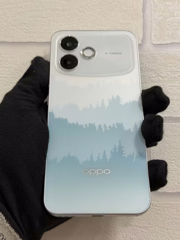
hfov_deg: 30.3
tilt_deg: +7.0
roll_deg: -1.6
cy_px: 120
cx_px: 90
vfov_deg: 39.7
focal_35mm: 48
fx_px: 333
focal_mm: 6.76
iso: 64
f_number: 1.78
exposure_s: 1/100
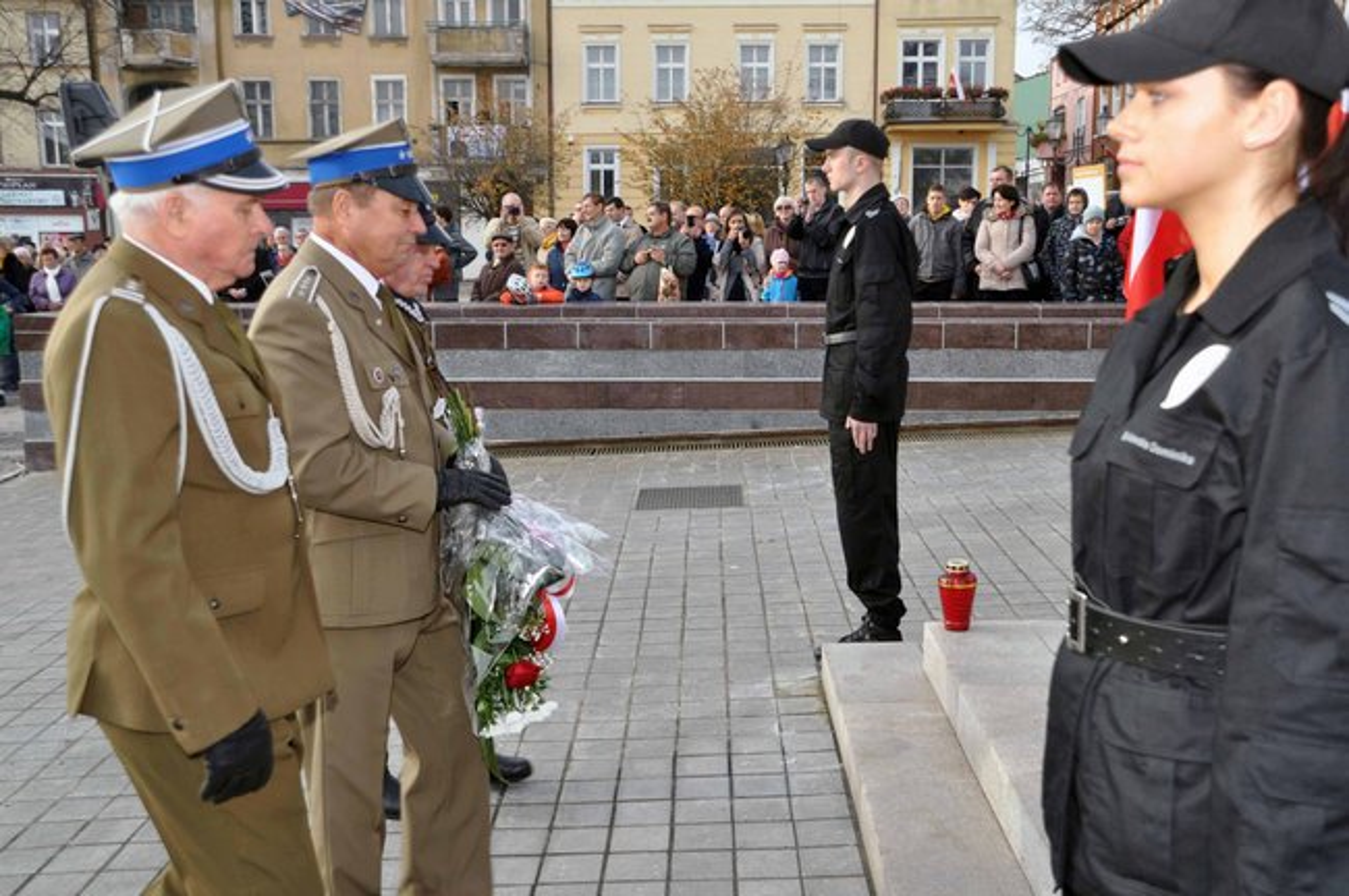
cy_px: 448
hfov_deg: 51.3
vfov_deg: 35.4
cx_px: 674
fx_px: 1404
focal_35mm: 38
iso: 200
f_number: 8
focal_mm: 25
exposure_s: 1/200
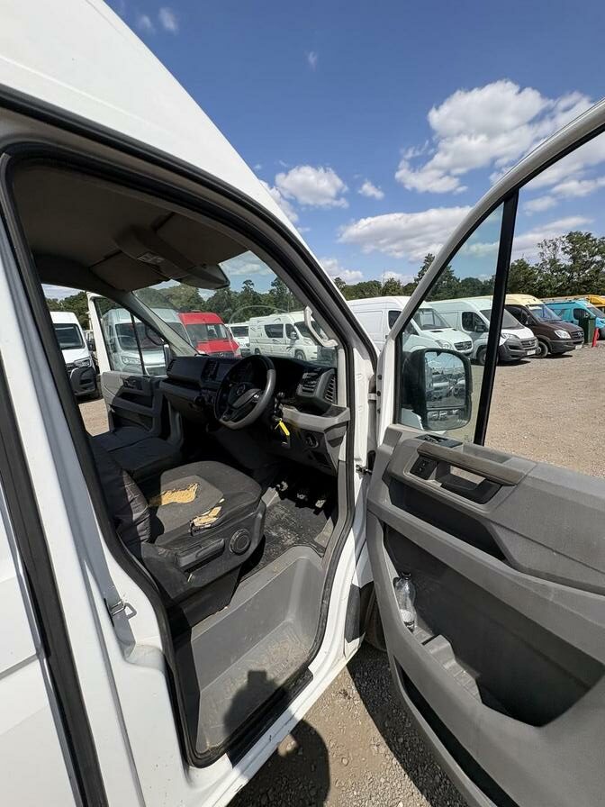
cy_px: 404
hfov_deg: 85.7
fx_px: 326
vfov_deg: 102.1
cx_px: 302
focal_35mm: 14
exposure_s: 1/1789
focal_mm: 2.22
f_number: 2.2
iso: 40
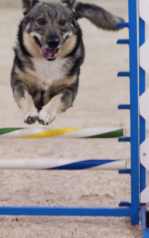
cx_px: 31
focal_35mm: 234
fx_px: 1520
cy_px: 111
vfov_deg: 9.0
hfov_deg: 5.6
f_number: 2.8
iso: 1600
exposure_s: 1/320
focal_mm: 85
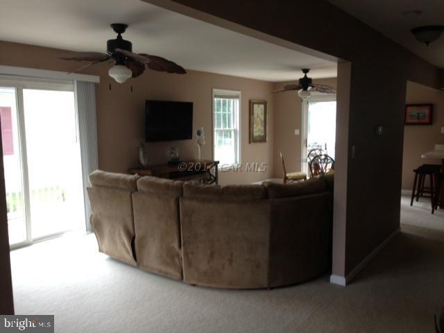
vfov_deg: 42.9
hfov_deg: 55.4
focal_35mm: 33
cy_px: 166
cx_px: 222
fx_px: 423
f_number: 2.4
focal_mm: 4.13
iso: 64
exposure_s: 1/40
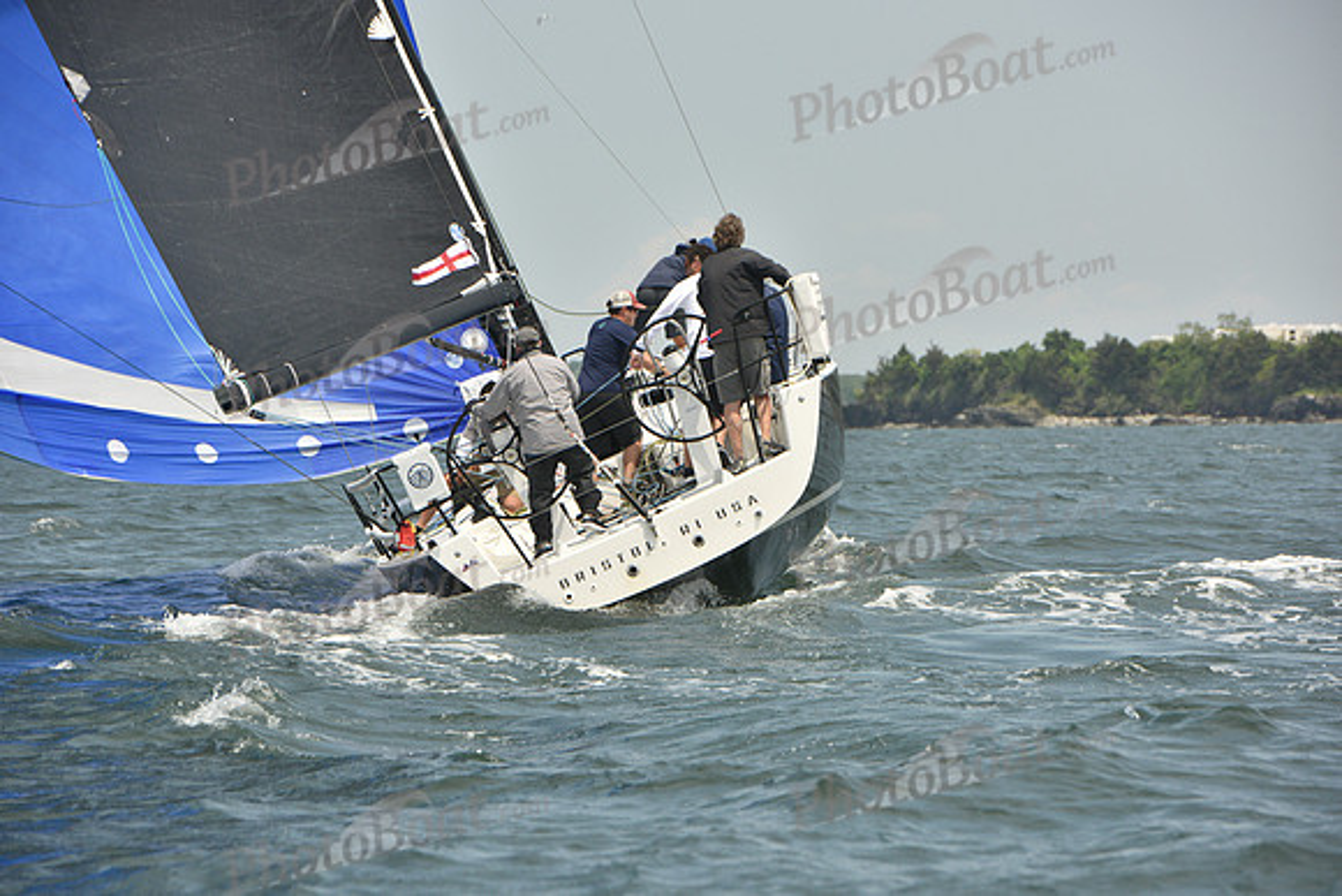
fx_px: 7457
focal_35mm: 200
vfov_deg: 6.9
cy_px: 448
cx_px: 671
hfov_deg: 10.3
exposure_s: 1/1250
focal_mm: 200
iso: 400
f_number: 9
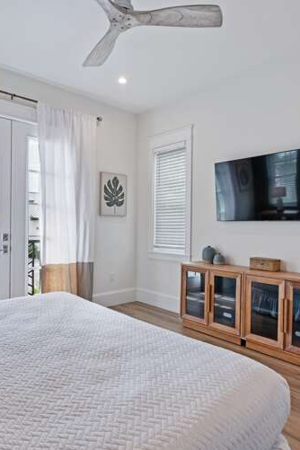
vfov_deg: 76.1
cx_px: 133
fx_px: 287
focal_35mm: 23
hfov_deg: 55.0
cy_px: 229
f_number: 6.4
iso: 640
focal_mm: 10
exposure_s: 1/60
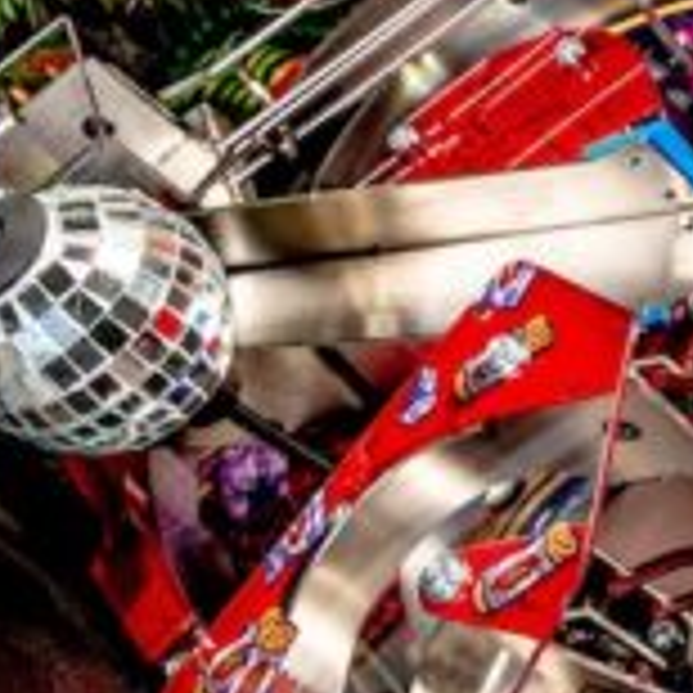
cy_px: 423
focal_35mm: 102
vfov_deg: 17.0
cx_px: 1238
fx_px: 2310
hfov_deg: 14.9
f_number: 11
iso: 100
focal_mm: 24
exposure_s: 1/100
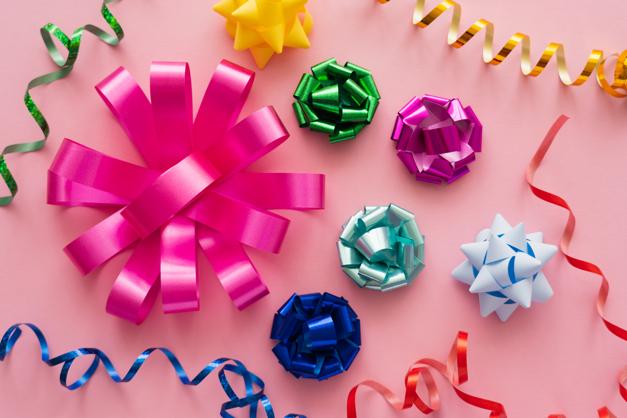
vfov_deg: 26.5
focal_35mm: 51
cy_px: 209
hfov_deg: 38.9
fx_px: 888
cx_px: 314
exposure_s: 1/160
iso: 320
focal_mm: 51
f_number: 4
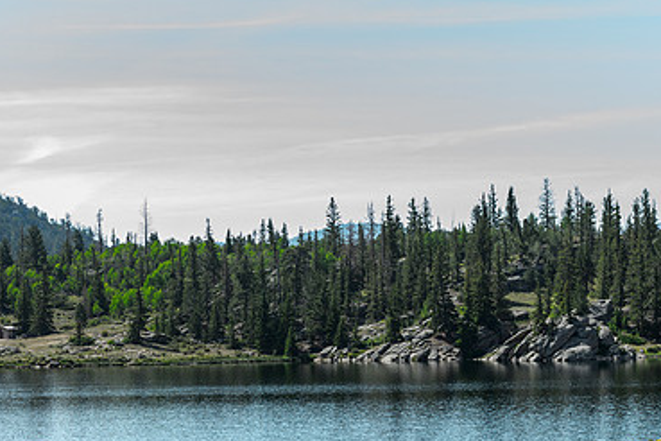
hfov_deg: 18.6
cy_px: 305
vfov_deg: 12.4
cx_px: 414
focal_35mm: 110
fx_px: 2020
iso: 110
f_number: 13
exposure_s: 1/200
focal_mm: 70
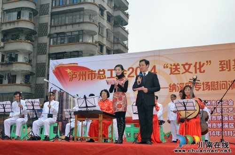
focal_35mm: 48
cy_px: 78
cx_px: 118
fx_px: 313
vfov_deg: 27.9
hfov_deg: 41.2
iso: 280
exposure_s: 1/125
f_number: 3.8
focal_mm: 32
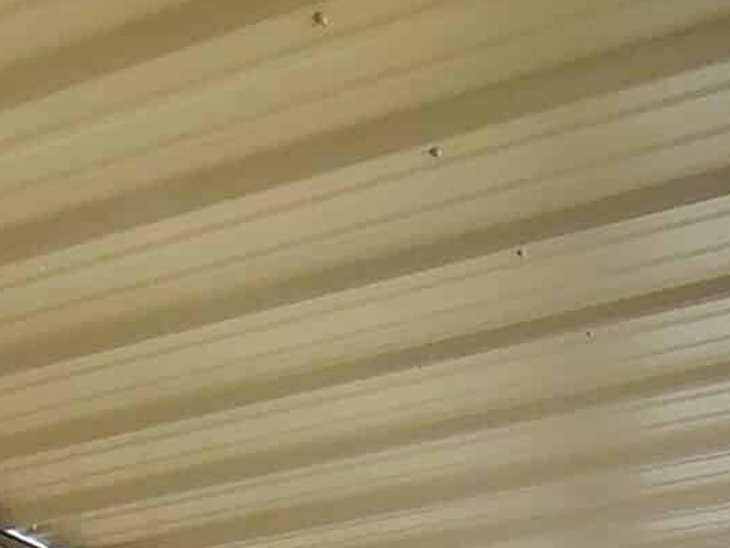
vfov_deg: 13.8
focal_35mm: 77
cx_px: 465
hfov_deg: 25.2
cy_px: 1299
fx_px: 1624
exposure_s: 1/30
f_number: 2.2
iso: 383
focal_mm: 2.13
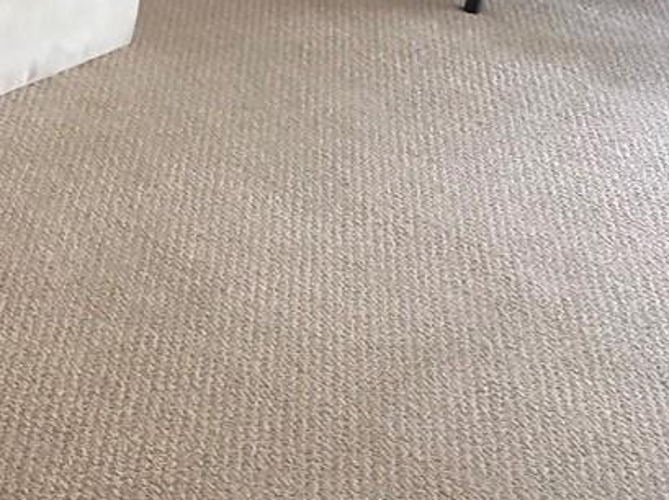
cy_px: -420
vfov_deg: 13.9
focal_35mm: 94
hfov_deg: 18.8
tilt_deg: -5.7
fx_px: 1815
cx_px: -288
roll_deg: +2.5
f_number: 1.78
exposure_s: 1/120
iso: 320
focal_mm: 6.76
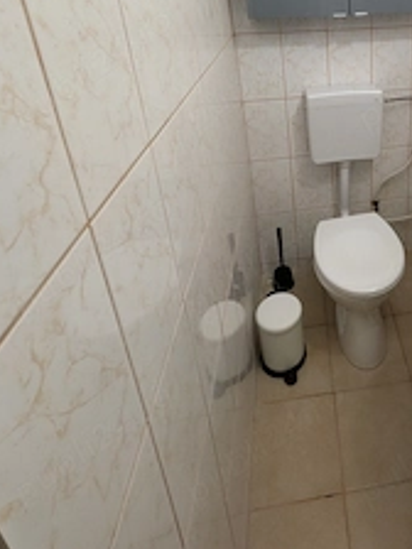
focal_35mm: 25
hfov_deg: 50.3
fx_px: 397
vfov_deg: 63.4
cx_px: 351
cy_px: 110
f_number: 2.2
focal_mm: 1.85
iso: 58
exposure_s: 1/50
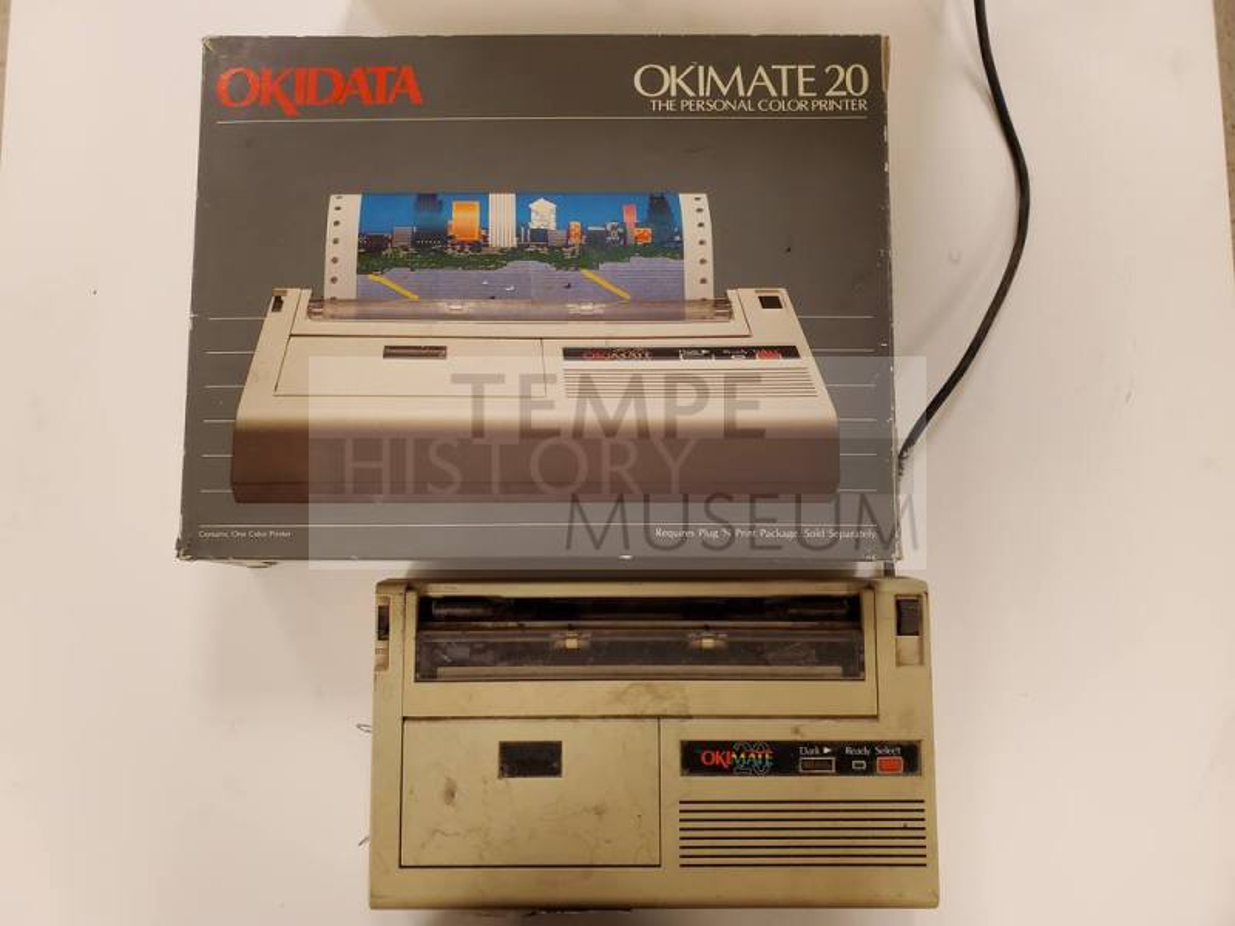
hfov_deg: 67.3
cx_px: 618
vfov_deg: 53.1
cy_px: 463
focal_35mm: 26
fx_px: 928
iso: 250
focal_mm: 4.3
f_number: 2.4
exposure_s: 1/60
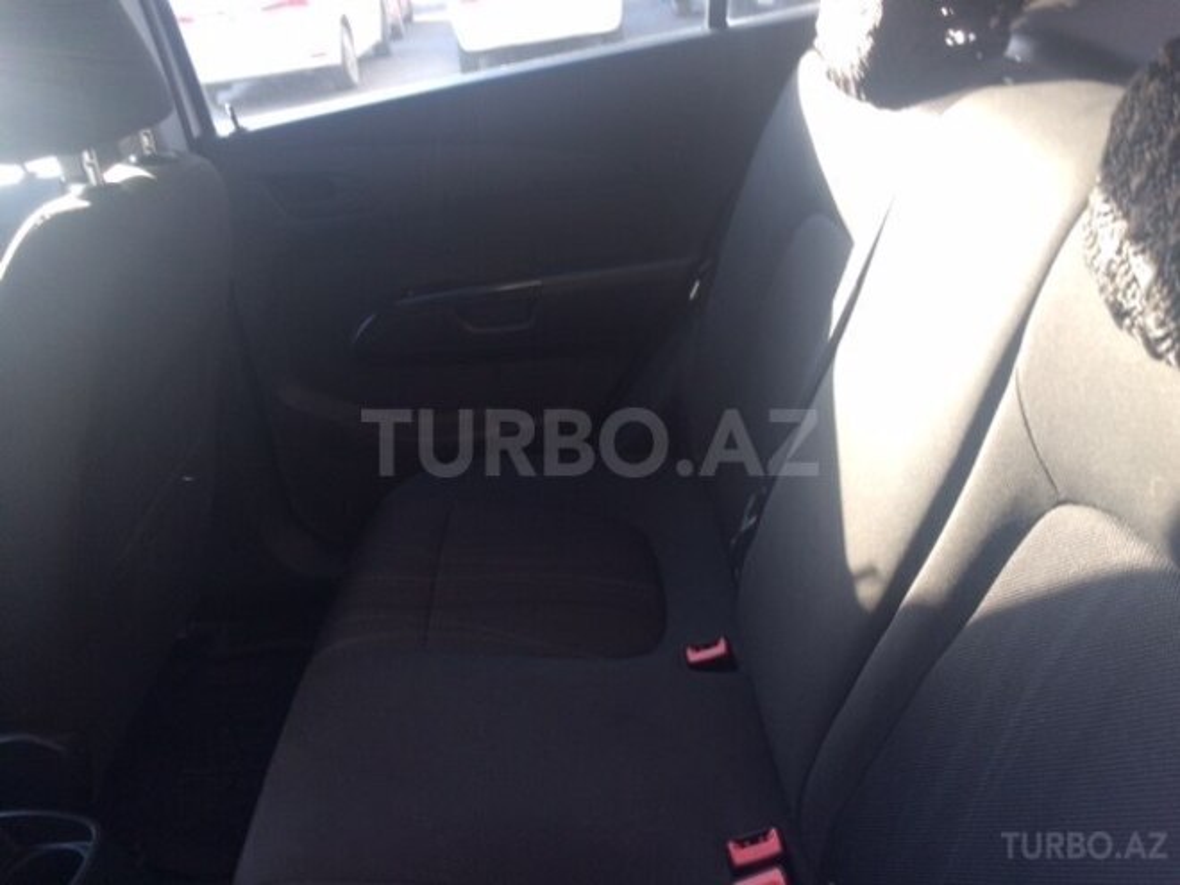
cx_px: 590
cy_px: 442
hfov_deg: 61.7
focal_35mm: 29
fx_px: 989
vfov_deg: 48.2
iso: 32
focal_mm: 4.15
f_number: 2.2
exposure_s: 1/50
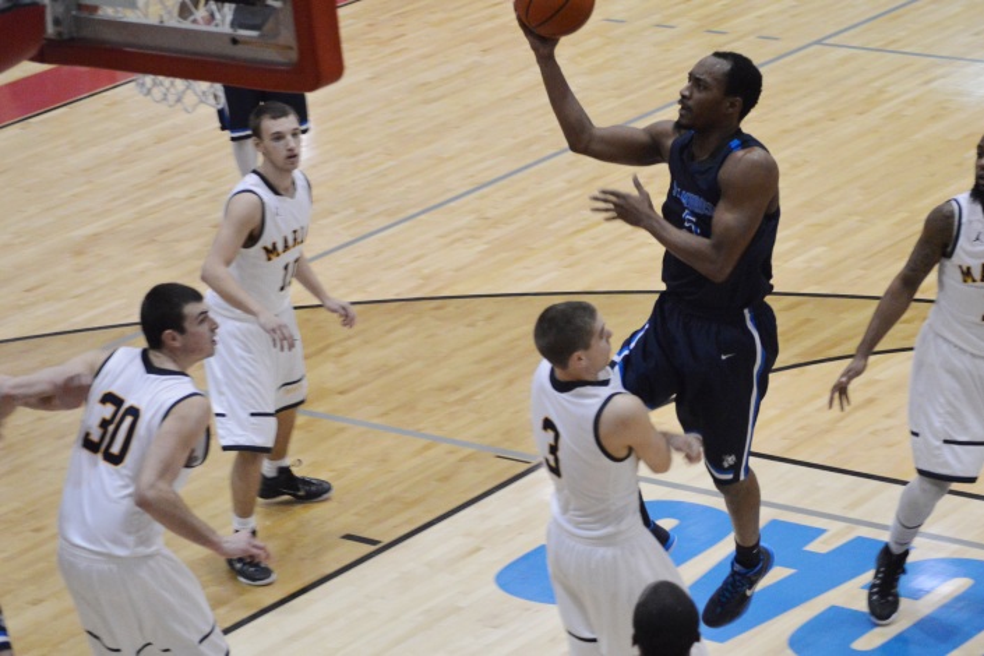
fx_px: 2706
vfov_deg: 13.8
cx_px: 492
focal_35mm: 99
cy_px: 328
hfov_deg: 20.6
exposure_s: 1/250
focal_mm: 66
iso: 3200
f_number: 4.2
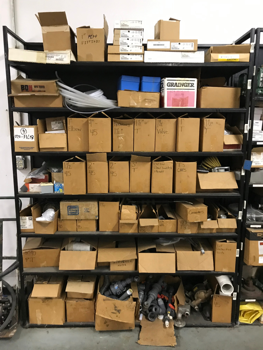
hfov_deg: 49.7
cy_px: 175
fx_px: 284
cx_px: 132
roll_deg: -0.3
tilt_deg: -8.7
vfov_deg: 63.4
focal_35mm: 28
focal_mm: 3.99
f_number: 1.8
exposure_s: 1/15
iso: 80
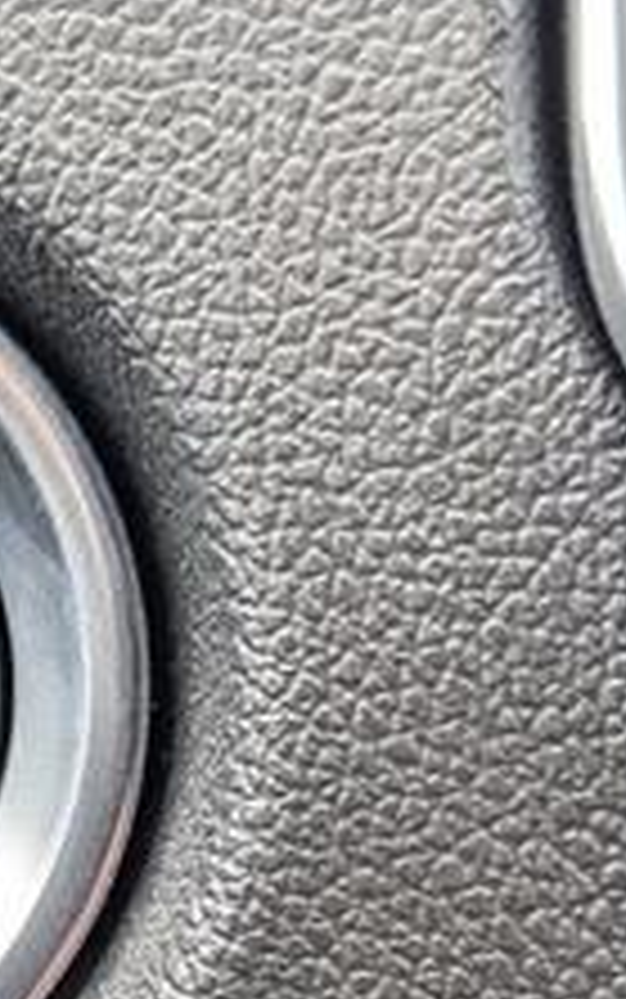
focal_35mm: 150
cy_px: 878
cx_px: -396
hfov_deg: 8.5
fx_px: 4089
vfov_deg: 13.8
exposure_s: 1/86.2
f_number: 1.68
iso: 59
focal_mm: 6.9
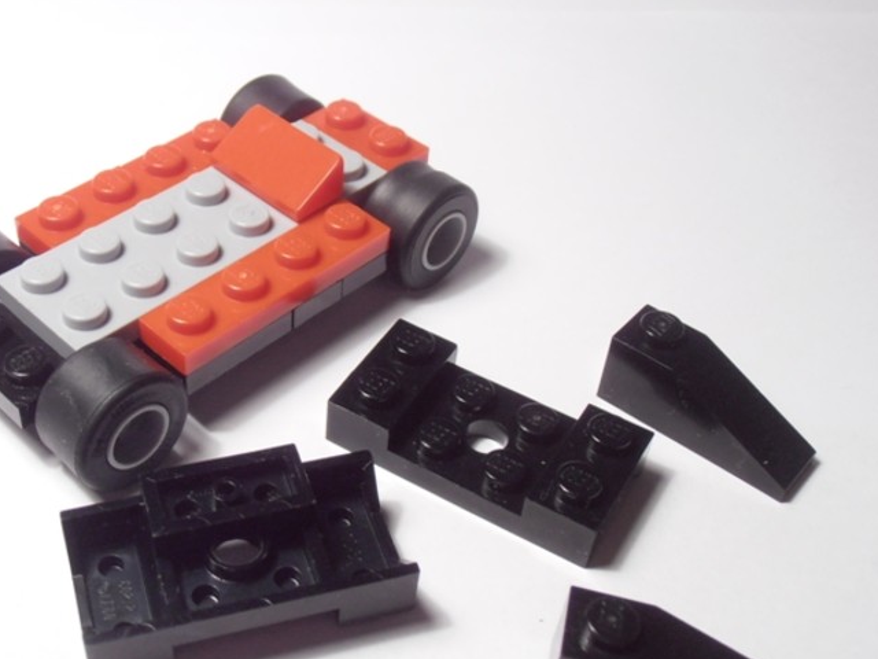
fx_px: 1319
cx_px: 305
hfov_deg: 36.5
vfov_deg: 28.0
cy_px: 360
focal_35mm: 52
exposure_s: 1/25
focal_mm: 6.61
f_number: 3.9
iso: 100
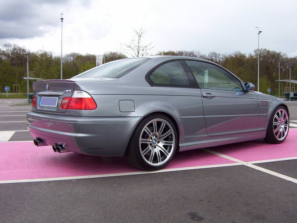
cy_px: 113
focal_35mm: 37
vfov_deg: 38.7
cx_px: 150
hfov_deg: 50.1
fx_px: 317
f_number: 2.76
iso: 100
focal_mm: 5.54
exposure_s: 1/779
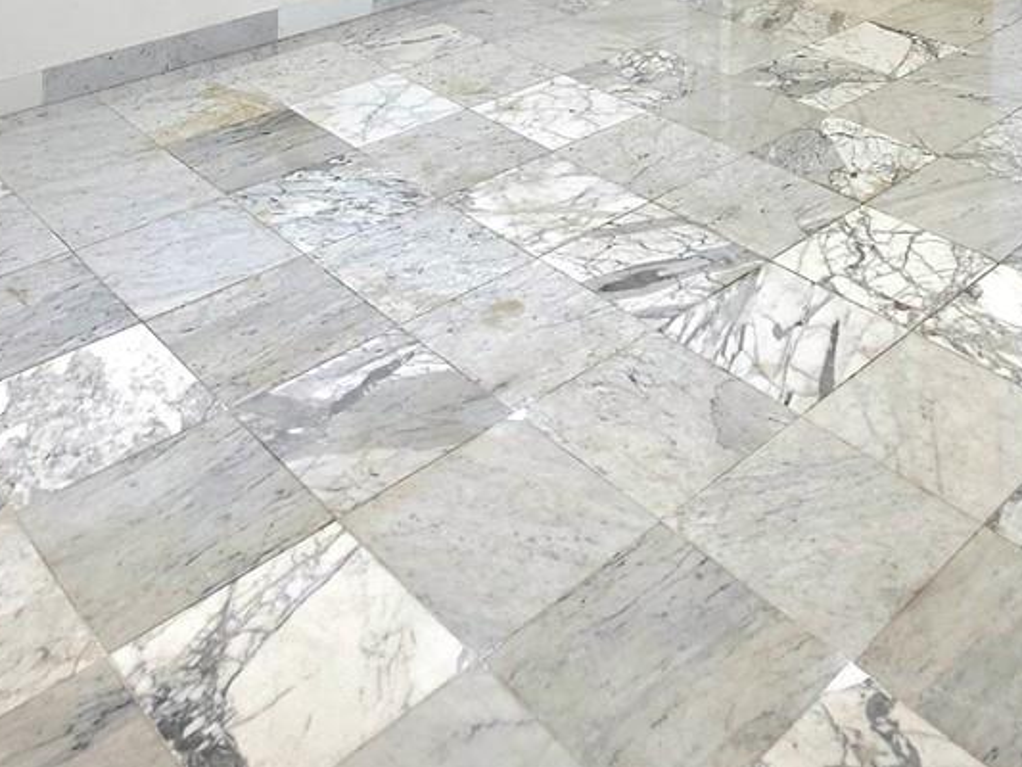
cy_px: -370
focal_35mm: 39
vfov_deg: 26.8
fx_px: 1152
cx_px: 646
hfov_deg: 47.4
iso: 80
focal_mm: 2.2
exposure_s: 1/120
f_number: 1.9
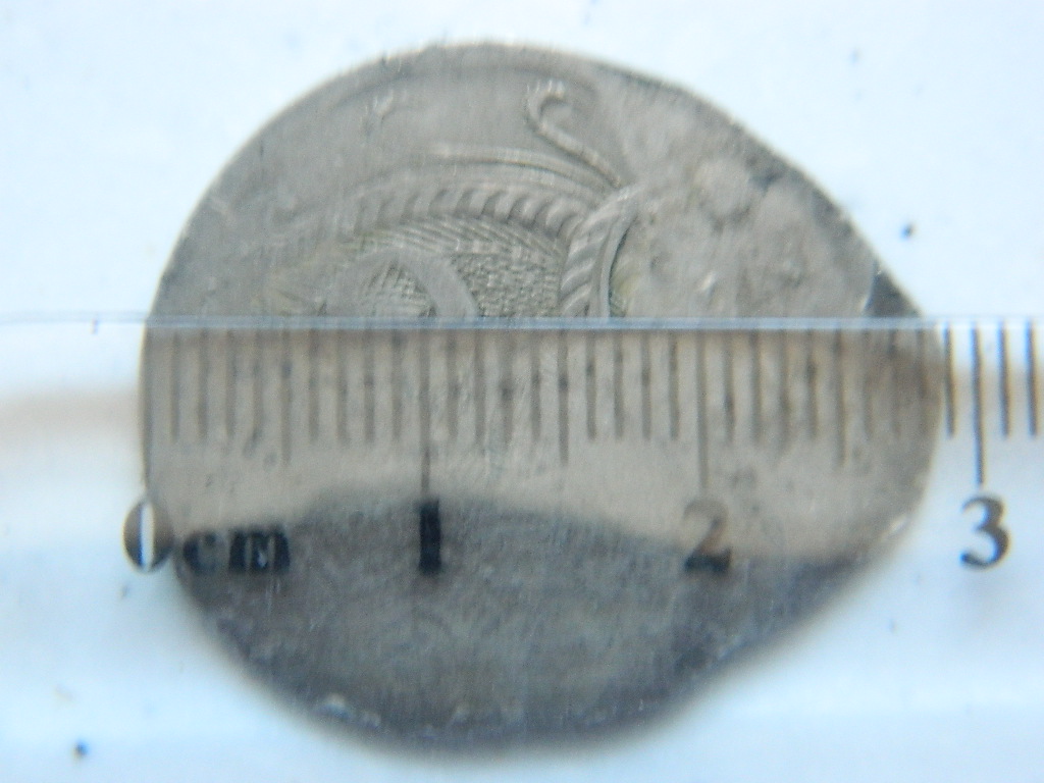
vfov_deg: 14.4
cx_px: 522
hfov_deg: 19.1
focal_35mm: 103
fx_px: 3106
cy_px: 392
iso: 400
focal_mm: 18.6
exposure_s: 1/13
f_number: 4.5
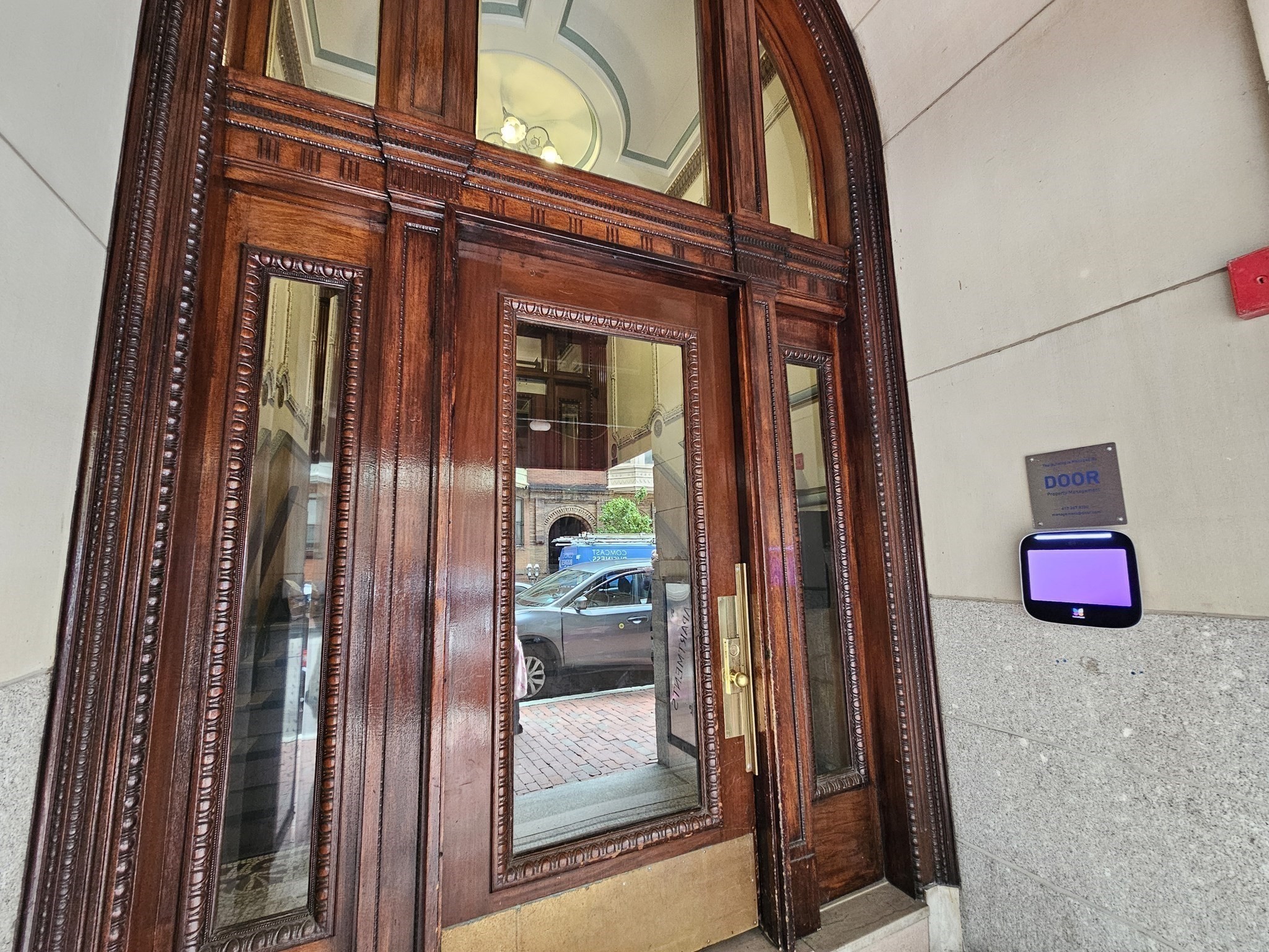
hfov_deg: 106.2
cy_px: 476
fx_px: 477
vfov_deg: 89.9
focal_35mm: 13
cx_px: 634
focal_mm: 2.2
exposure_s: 1/60
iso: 400
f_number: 2.2
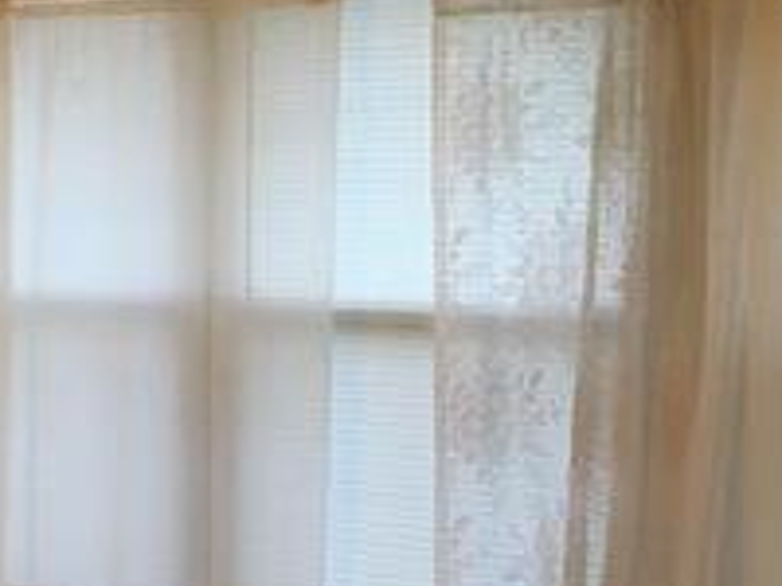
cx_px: -321
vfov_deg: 15.9
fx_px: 2101
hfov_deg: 19.0
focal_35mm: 93
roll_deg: +0.8
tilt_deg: -0.8
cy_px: 270
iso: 40
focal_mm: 4.15
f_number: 2.2
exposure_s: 1/30
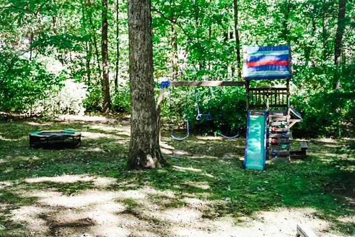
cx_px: 178
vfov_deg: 29.9
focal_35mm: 45
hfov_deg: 43.6
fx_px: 444
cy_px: 118
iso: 90
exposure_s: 1/50
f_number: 4
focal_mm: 45
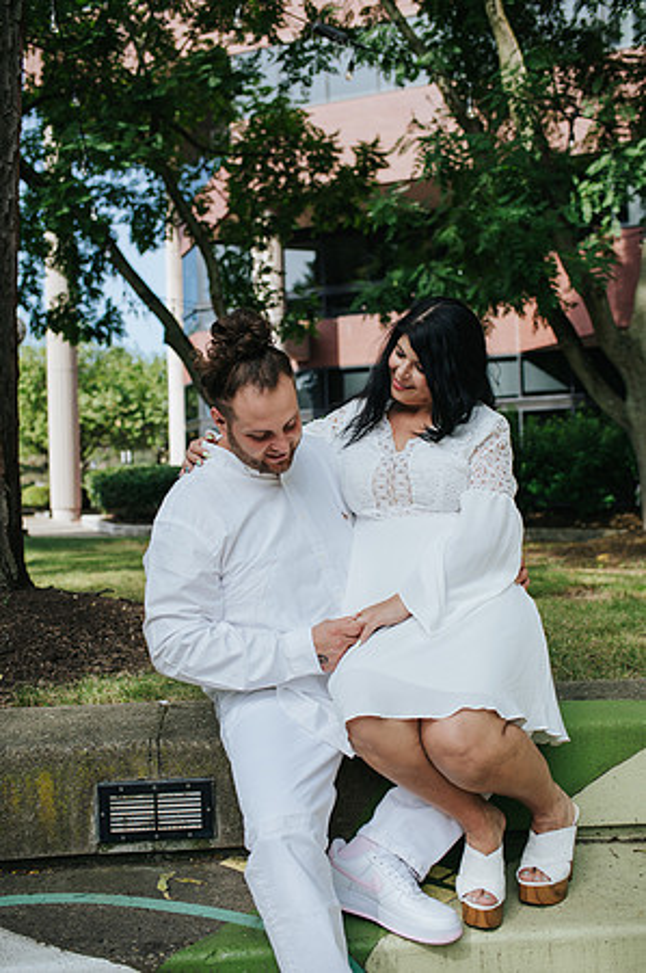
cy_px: 486
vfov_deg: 54.5
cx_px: 323
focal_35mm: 35
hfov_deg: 37.8
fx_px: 944
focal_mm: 35
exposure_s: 1/1000
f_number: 3.2
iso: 110
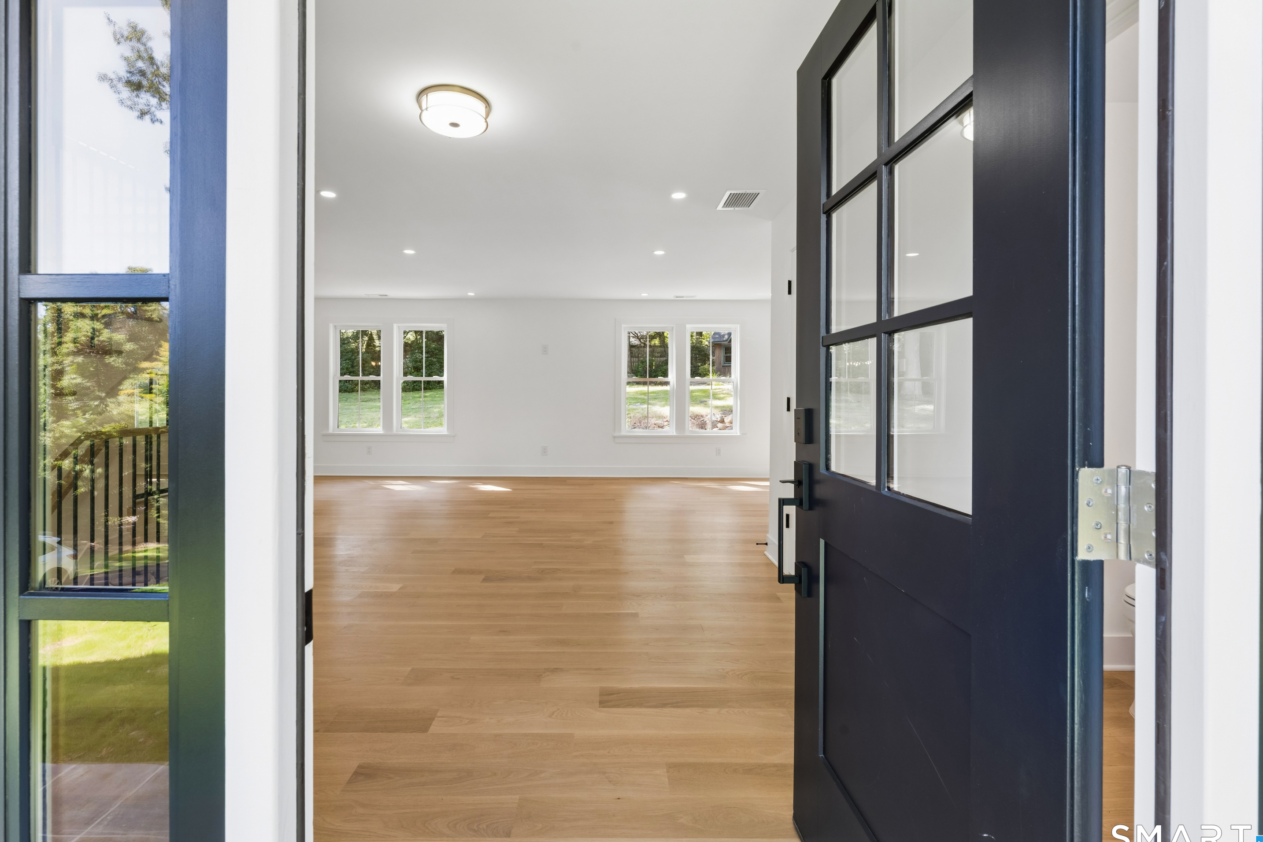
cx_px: 636
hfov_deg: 100.4
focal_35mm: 15
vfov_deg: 77.3
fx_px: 526
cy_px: 409
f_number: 13
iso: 400
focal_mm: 14
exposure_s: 1/3.33
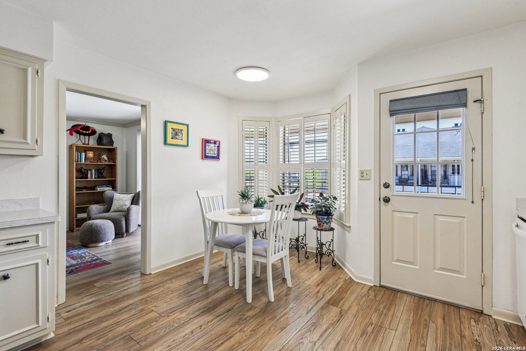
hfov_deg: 96.7
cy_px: 176
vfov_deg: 73.7
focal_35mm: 16
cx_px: 263
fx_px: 234
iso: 4000
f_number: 8
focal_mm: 16
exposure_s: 1/200
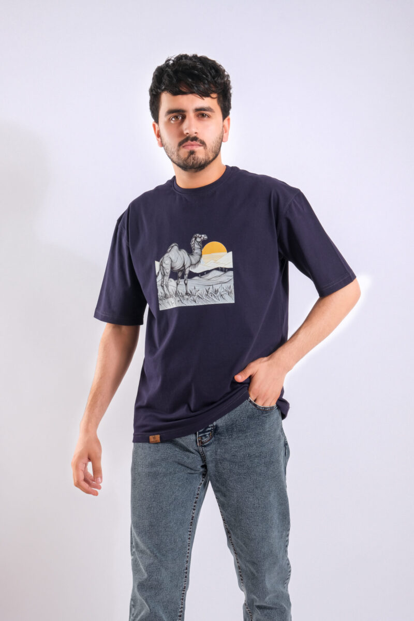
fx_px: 1190
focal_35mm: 69
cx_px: 207
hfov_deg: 19.7
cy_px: 310
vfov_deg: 29.2
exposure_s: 1/125
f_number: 14
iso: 200
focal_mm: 46.3
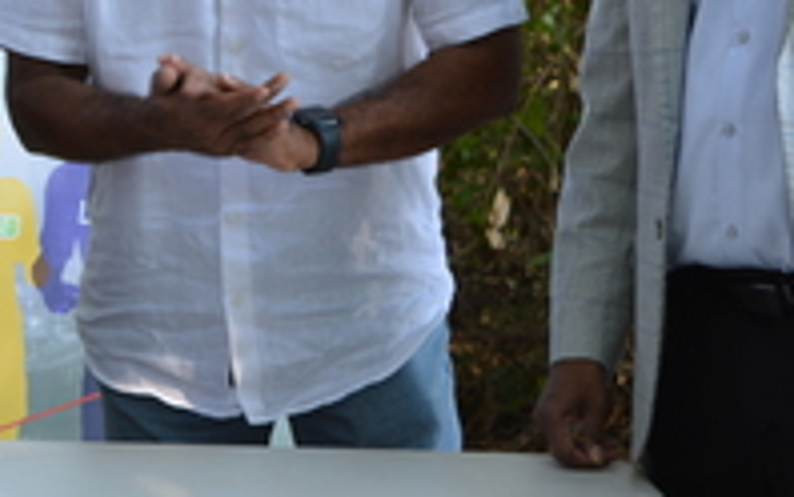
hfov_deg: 11.9
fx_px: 3681
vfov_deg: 7.7
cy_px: 38
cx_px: -301
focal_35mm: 170
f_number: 5.6
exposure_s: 1/160
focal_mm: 40
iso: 400
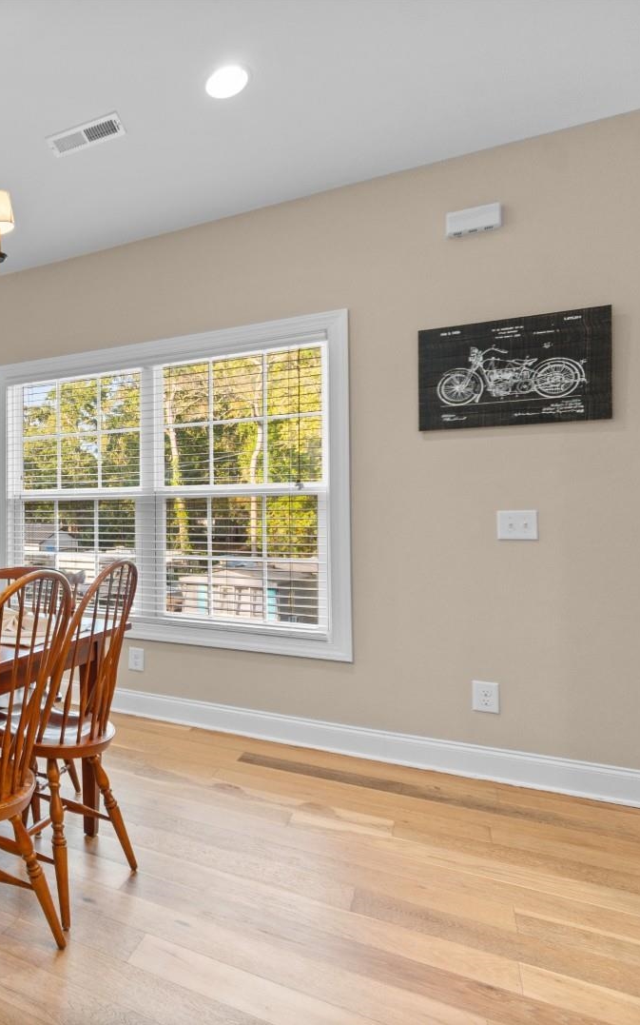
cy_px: 512
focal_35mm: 23
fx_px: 642
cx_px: -121
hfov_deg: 39.2
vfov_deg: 77.2
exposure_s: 1/5
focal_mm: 10
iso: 100
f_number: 4.5
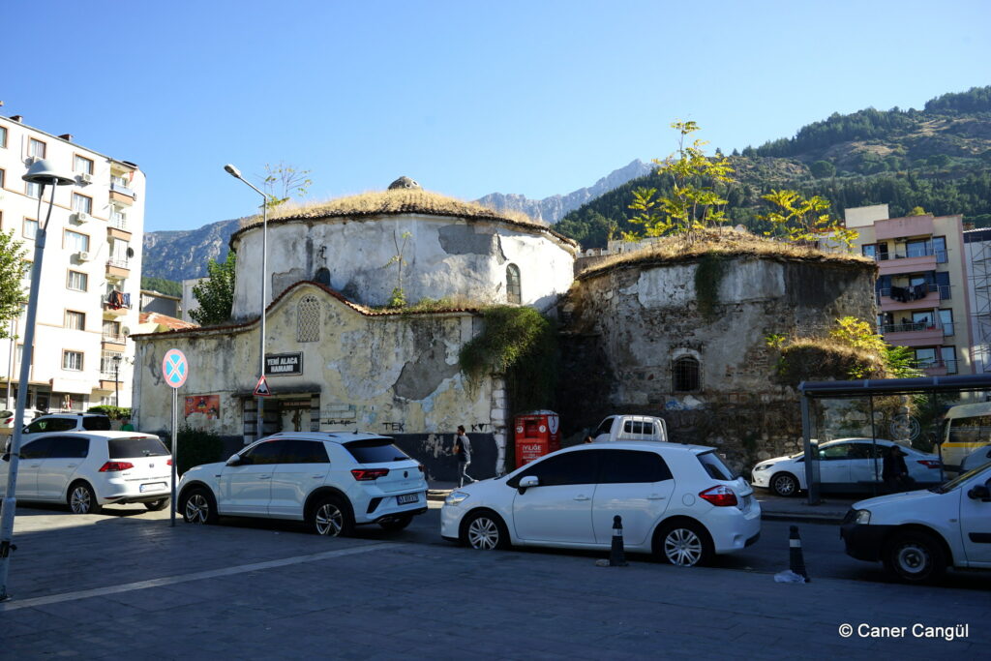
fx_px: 826
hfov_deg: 61.9
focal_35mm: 30
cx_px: 496
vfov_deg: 43.6
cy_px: 330
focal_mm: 30
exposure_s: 1/200
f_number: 8
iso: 100
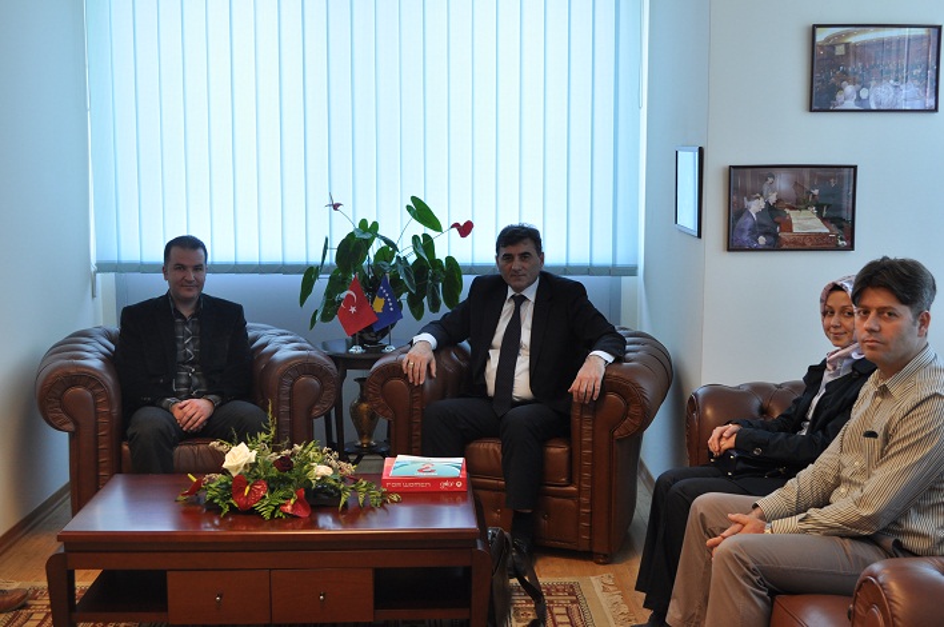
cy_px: 314
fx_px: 1178
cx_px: 472
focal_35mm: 45
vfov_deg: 29.8
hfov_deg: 43.7
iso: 320
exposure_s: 1/30
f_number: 5.6
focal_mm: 30
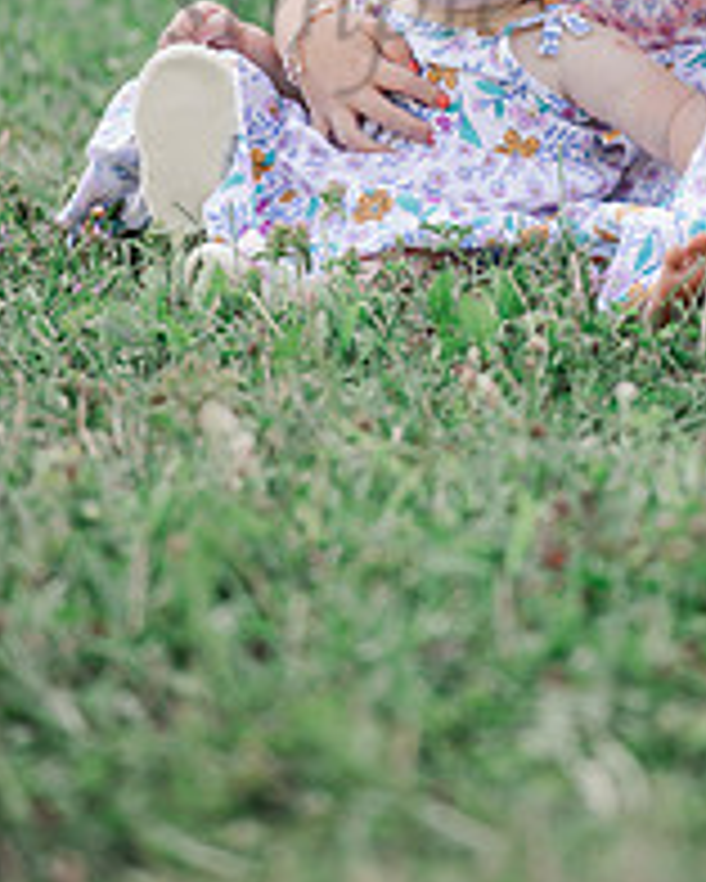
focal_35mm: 431
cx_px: 661
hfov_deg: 3.6
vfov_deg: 4.5
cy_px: -9
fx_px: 11248
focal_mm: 200
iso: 320
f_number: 4.5
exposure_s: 1/200
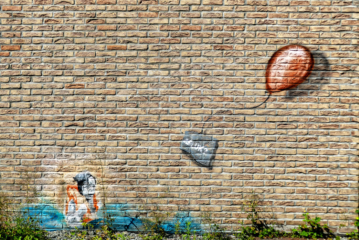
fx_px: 429
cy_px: 120
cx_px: 180
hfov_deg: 45.4
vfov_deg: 31.2
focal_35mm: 43
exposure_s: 1/2000
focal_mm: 15.5
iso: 125
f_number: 3.2
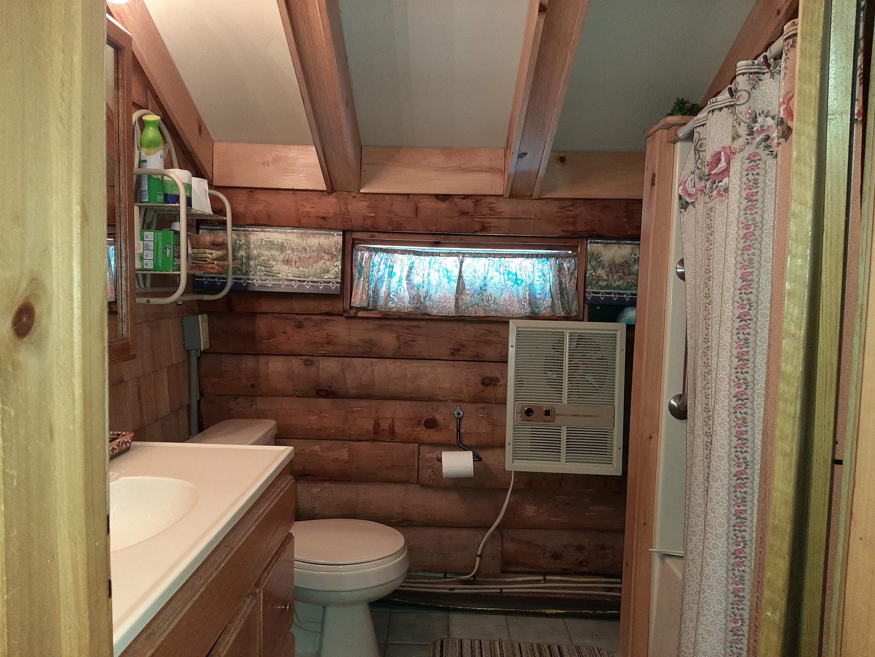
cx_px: 438
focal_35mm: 26
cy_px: 328
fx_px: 657
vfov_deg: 53.1
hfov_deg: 67.3
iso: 200
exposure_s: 1/33
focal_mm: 3.93
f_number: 1.7
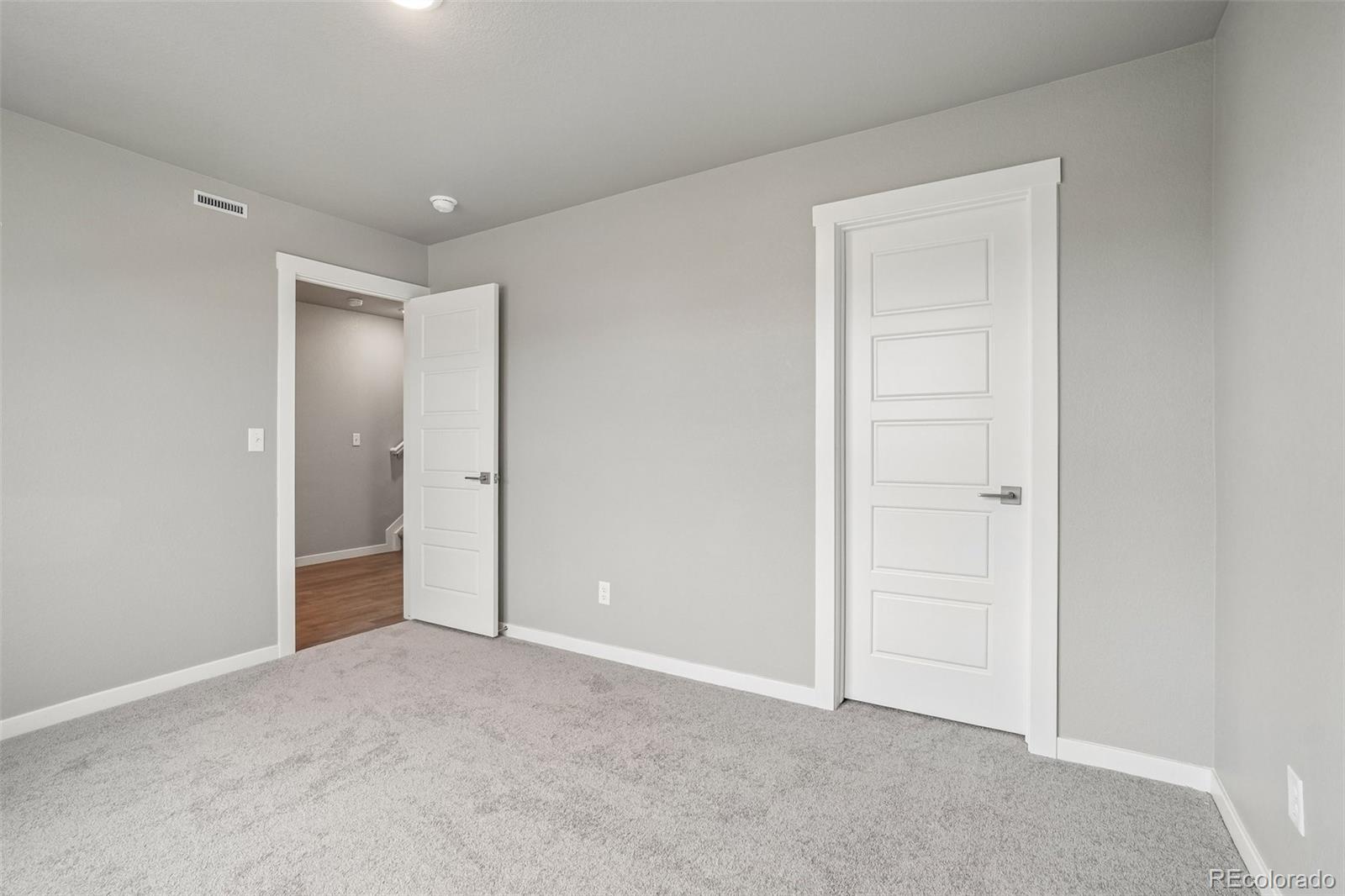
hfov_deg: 100.4
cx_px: 672
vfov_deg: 77.3
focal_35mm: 15
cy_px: 448
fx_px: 560
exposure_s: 1/40
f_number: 8
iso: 400
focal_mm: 10
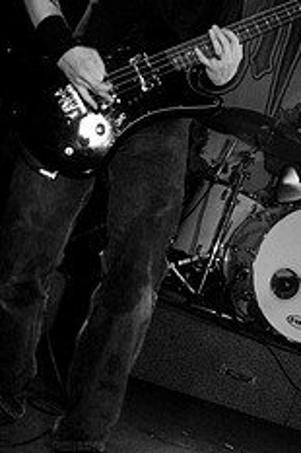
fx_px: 728
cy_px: 150
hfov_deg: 23.3
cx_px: 193
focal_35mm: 58
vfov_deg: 34.2
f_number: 2.8
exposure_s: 1/50
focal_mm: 20
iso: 800
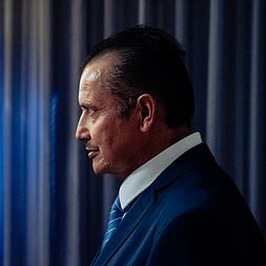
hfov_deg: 15.8
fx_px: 948
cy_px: 187
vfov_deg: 15.9
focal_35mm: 109
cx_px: 19
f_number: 2.8
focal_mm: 56
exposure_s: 1/125
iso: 6400
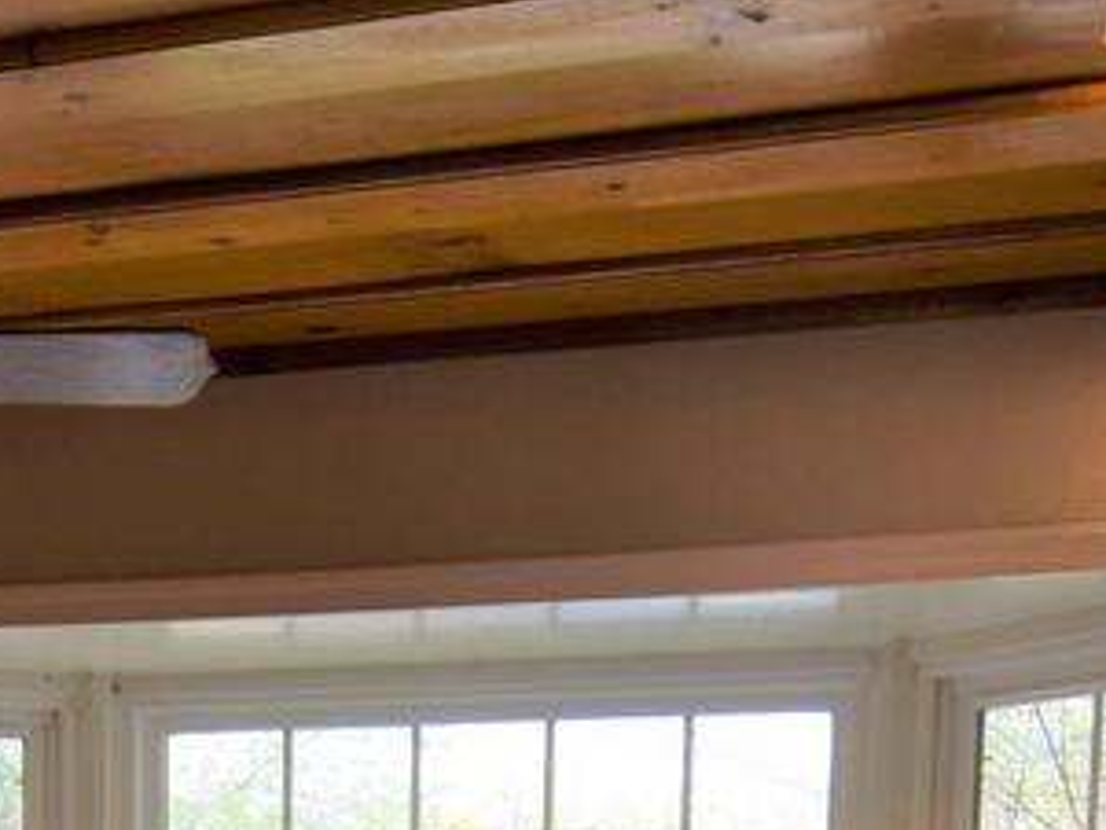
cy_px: 1318
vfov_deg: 18.4
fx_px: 2205
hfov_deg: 27.3
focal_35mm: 69
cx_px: 151
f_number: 4.5
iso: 100
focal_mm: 10
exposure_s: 1/80
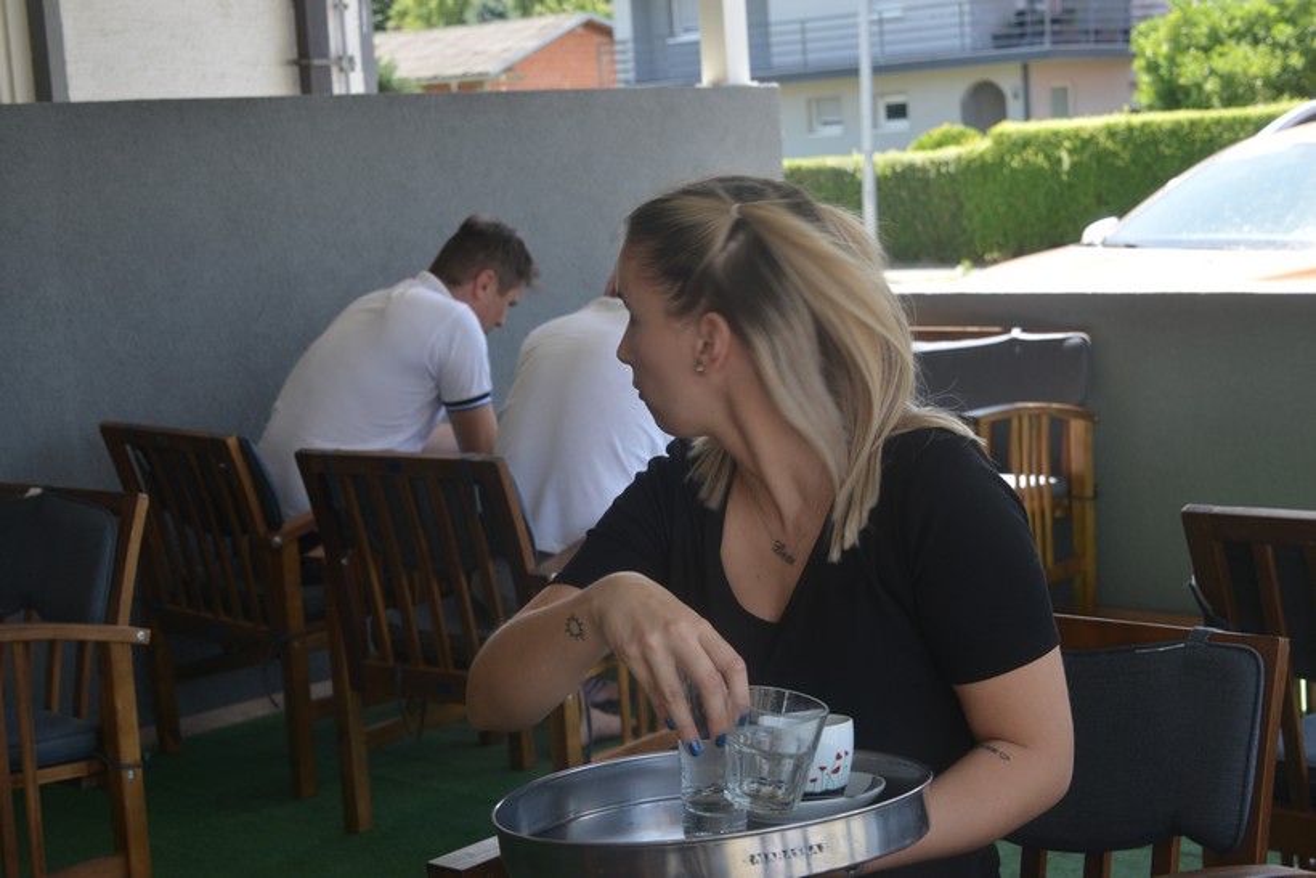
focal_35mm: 62
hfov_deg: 32.4
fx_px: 2267
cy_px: 439
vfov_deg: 21.9
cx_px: 658
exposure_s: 1/200
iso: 640
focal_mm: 62
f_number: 7.1
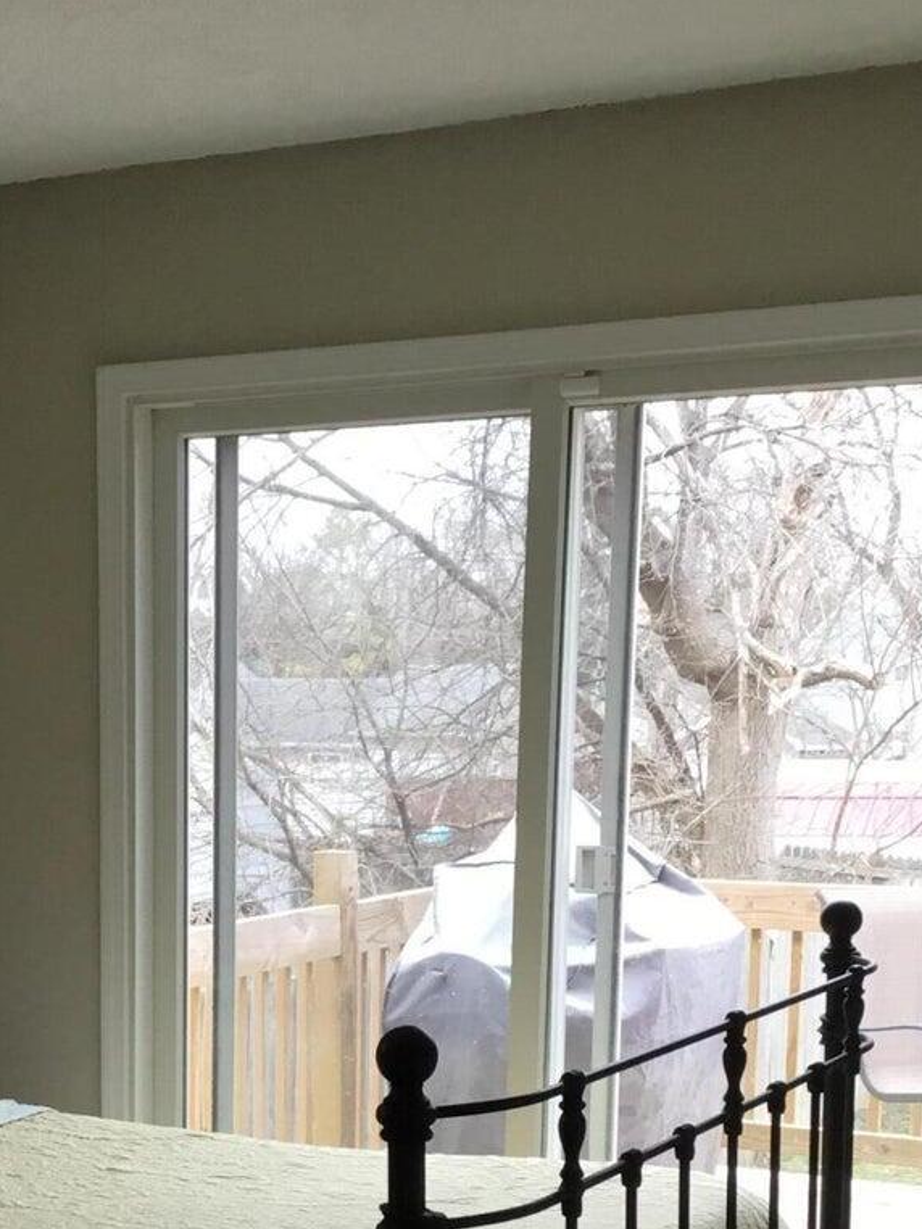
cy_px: 1078
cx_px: 190
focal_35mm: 65
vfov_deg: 28.8
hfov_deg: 22.3
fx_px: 2309
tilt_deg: -7.7
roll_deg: +2.0
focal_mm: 3.3
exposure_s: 1/40
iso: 25
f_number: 2.4
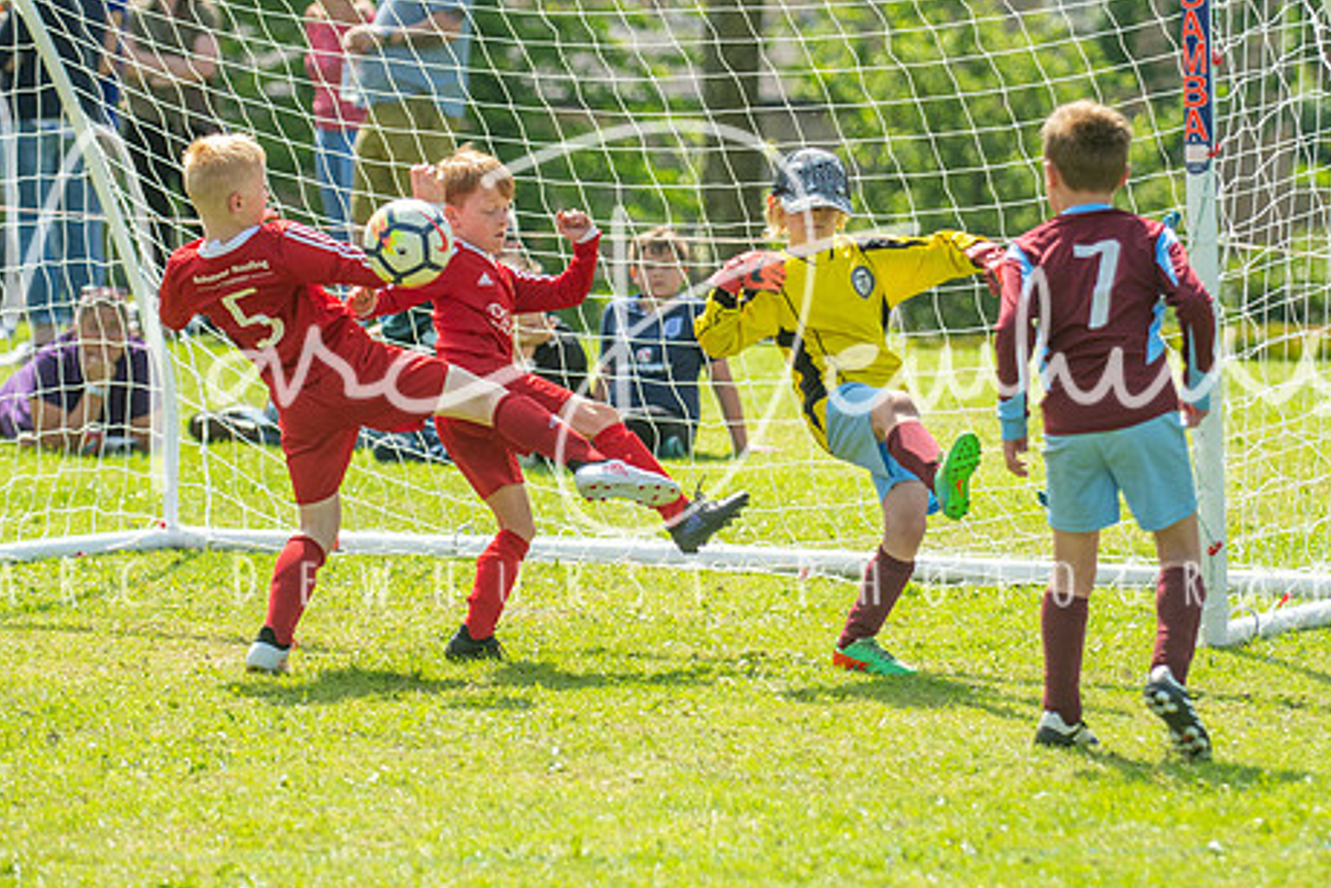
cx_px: 692
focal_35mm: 246
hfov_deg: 8.4
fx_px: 9097
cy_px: 351
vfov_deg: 5.6
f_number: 3.2
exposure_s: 1/2000
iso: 250
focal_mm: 130
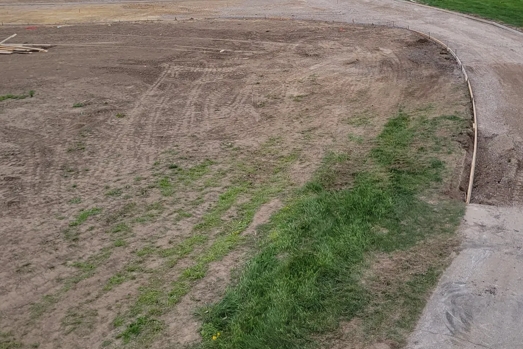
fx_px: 625
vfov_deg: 30.3
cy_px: 59
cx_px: 316
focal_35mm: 43
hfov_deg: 45.2
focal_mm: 5.4
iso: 40
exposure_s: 1/1814
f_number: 1.8
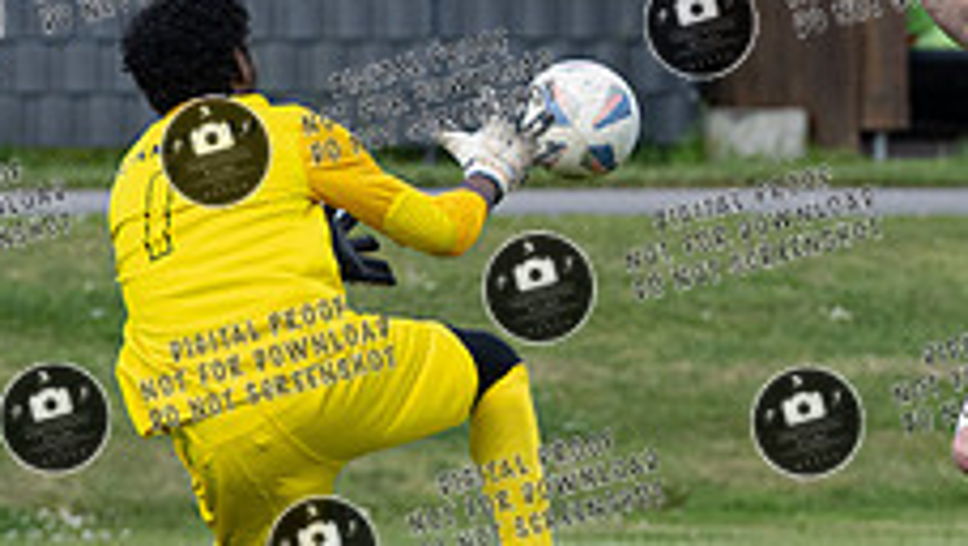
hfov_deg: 2.8
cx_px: 847
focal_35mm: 767
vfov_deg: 1.6
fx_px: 19699
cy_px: 93
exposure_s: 1/1600
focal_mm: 200
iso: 560
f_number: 3.5
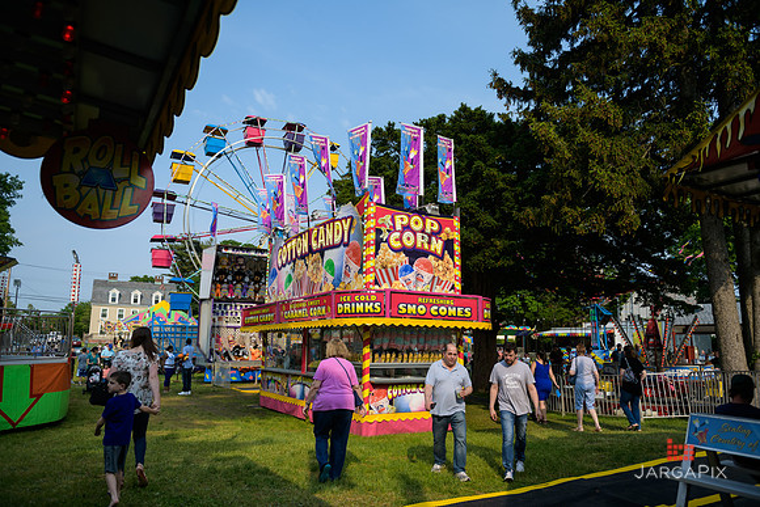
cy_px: 254
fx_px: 507
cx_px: 380
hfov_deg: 73.7
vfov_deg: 53.2
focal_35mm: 24
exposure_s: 1/2000
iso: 100
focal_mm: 24
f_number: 3.2
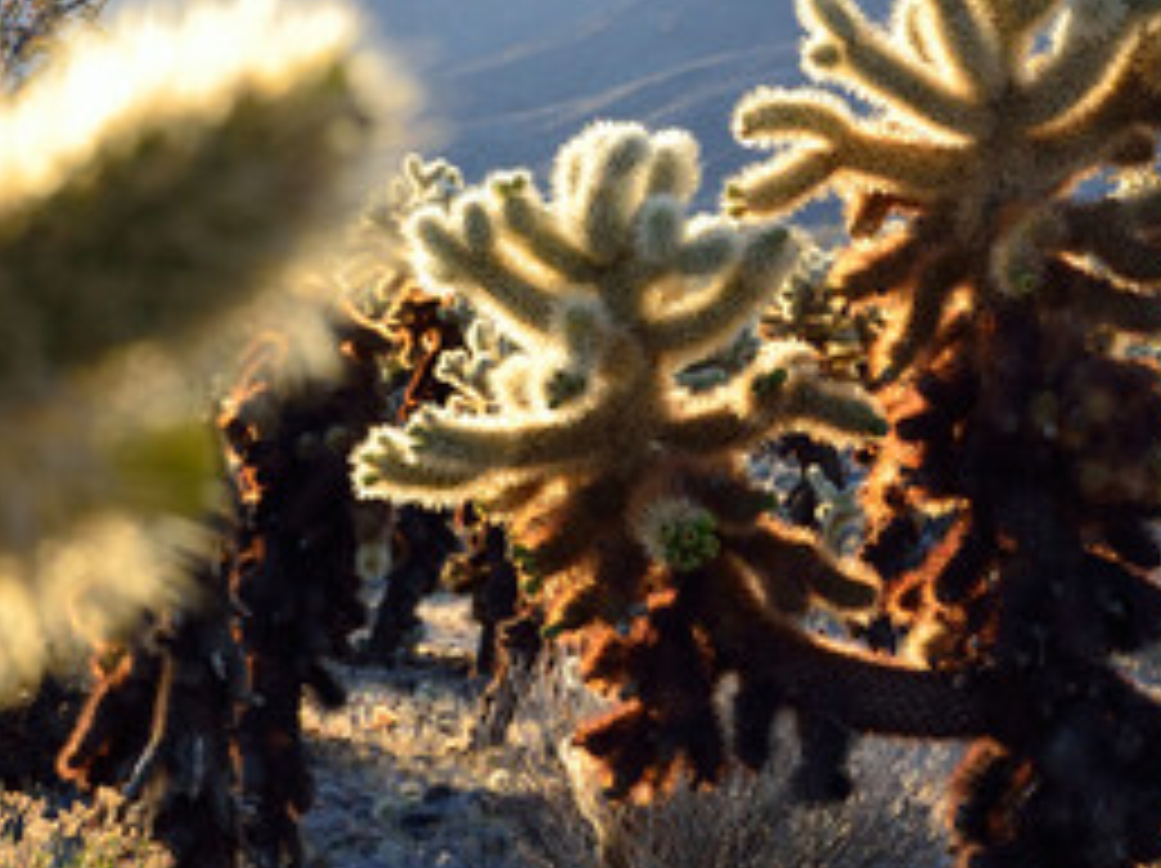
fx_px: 5462
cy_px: 299
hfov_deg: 12.1
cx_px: 1008
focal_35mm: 163
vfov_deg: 9.1
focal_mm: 52
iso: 400
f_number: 10
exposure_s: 1/200
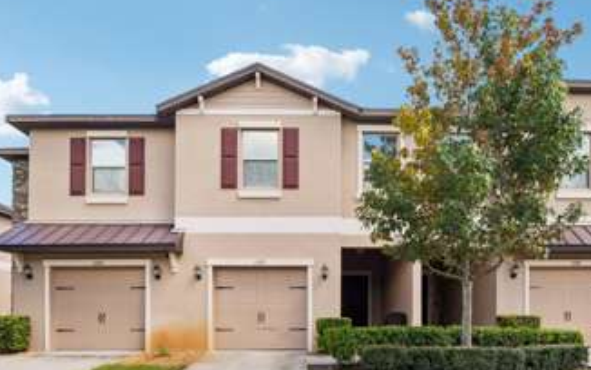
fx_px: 387
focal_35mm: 24
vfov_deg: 50.6
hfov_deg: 74.7
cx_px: 314
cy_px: 231
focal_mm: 16
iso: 400
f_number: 7.1
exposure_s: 1/1000
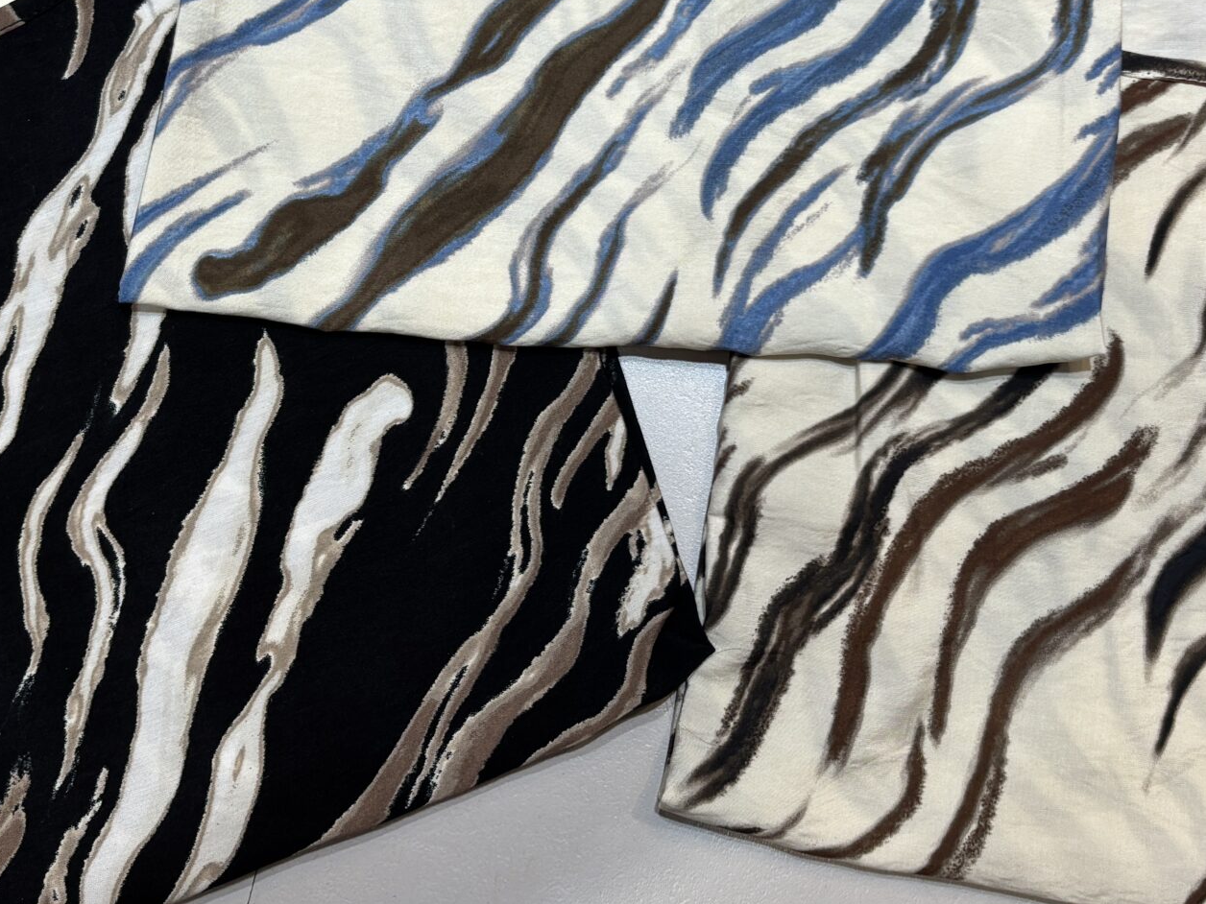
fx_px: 1846
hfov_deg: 36.2
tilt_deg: -77.5
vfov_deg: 26.8
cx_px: 647
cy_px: 145
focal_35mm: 53
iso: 32
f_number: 1.6
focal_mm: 5.96
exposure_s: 1/108
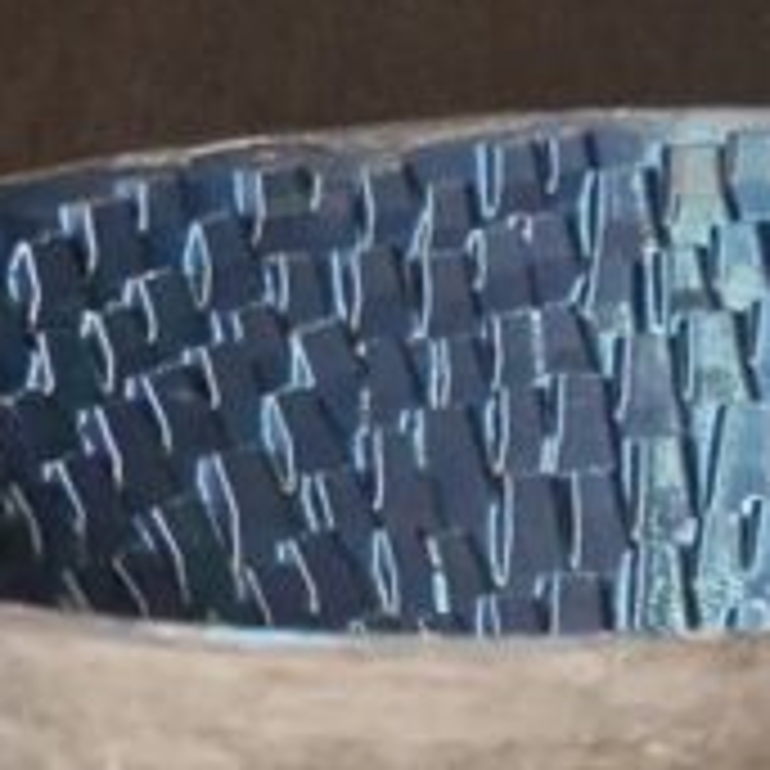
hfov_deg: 18.0
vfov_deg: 17.7
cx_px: 689
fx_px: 2391
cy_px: 842
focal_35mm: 95
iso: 1000
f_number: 1.8
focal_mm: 5.4
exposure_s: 1/17
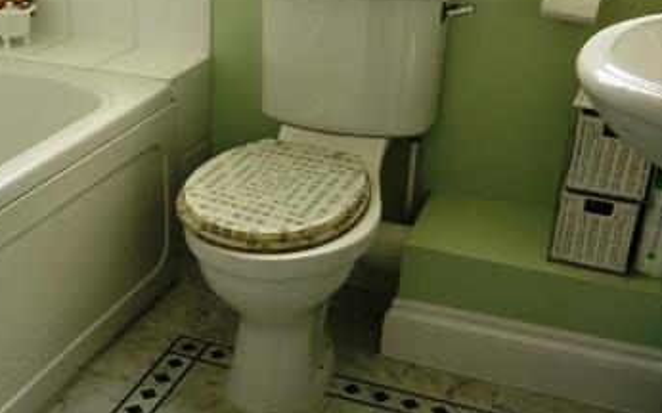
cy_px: 190
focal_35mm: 50
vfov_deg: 25.8
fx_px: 902
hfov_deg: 39.6
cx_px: 192
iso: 100
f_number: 3.5
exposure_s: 1/100
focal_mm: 14
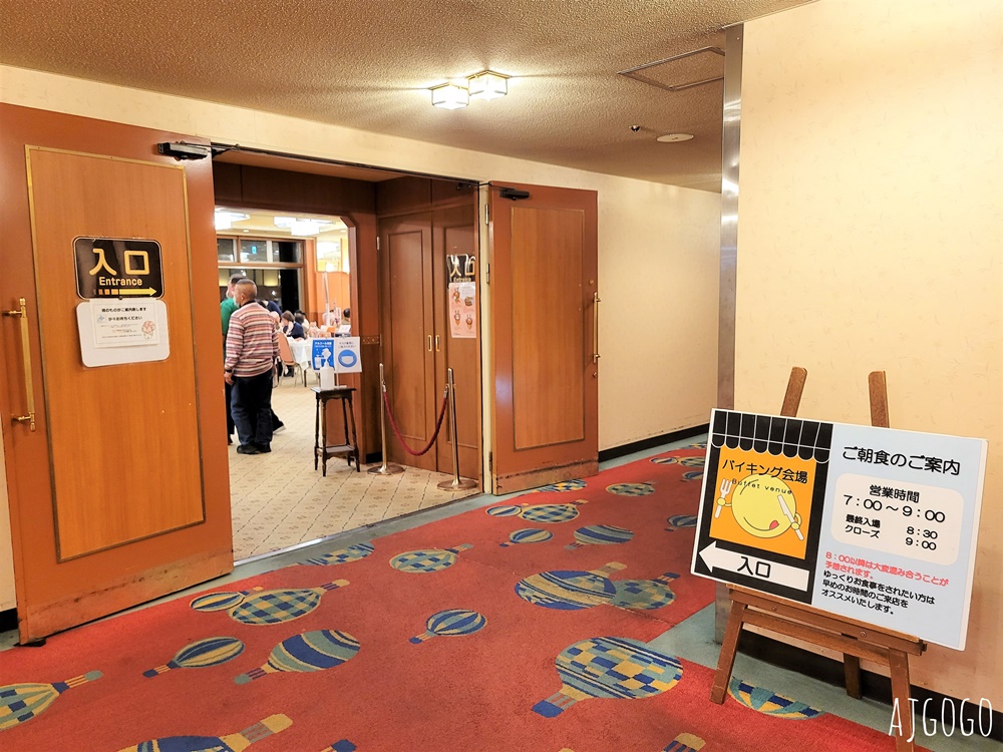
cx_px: 502
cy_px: 376
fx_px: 753
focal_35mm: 26
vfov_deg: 53.1
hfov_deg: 67.3
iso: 320
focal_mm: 5.4
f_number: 1.8
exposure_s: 1/50
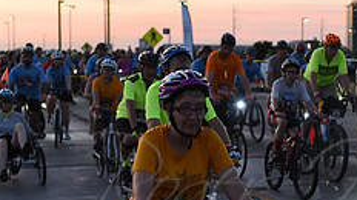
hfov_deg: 16.0
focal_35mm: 131
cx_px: 382
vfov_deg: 9.2
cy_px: 201
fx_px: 1239
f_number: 2.8
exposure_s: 1/400
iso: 2500
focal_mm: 50
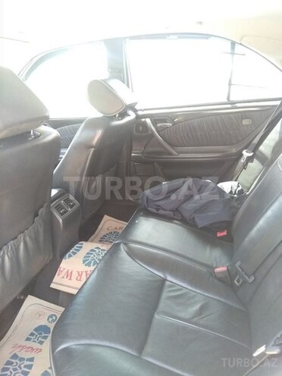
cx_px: 141
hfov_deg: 63.4
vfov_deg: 79.0
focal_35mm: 21
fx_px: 228
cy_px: 188
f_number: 2
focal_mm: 3.57
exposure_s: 1/50
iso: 399
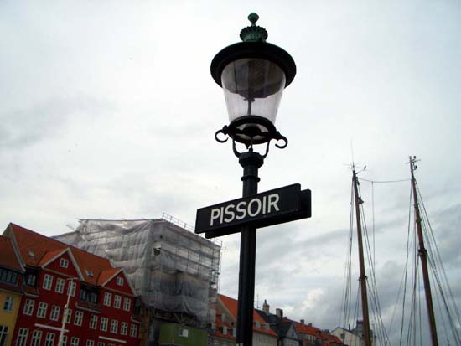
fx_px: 466
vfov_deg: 40.7
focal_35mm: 35
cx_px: 230
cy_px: 173
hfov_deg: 52.6
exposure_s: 1/2000
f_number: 4.3
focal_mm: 5.8
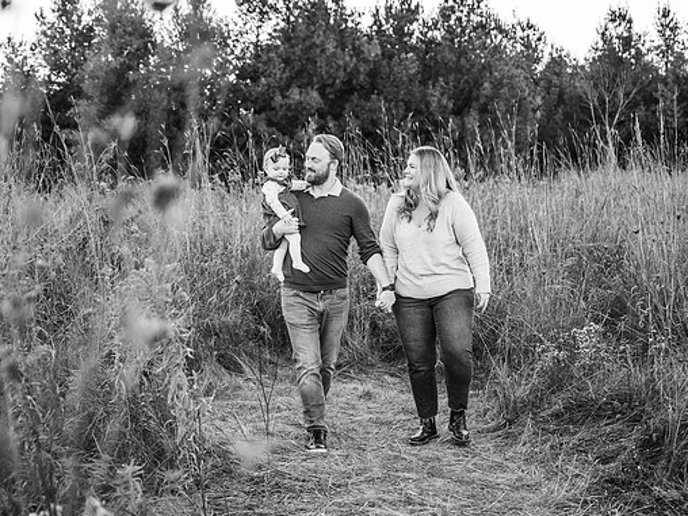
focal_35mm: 49
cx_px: 339
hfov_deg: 38.9
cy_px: 274
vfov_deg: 29.7
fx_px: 974
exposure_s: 1/640
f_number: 2.8
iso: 640
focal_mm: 41
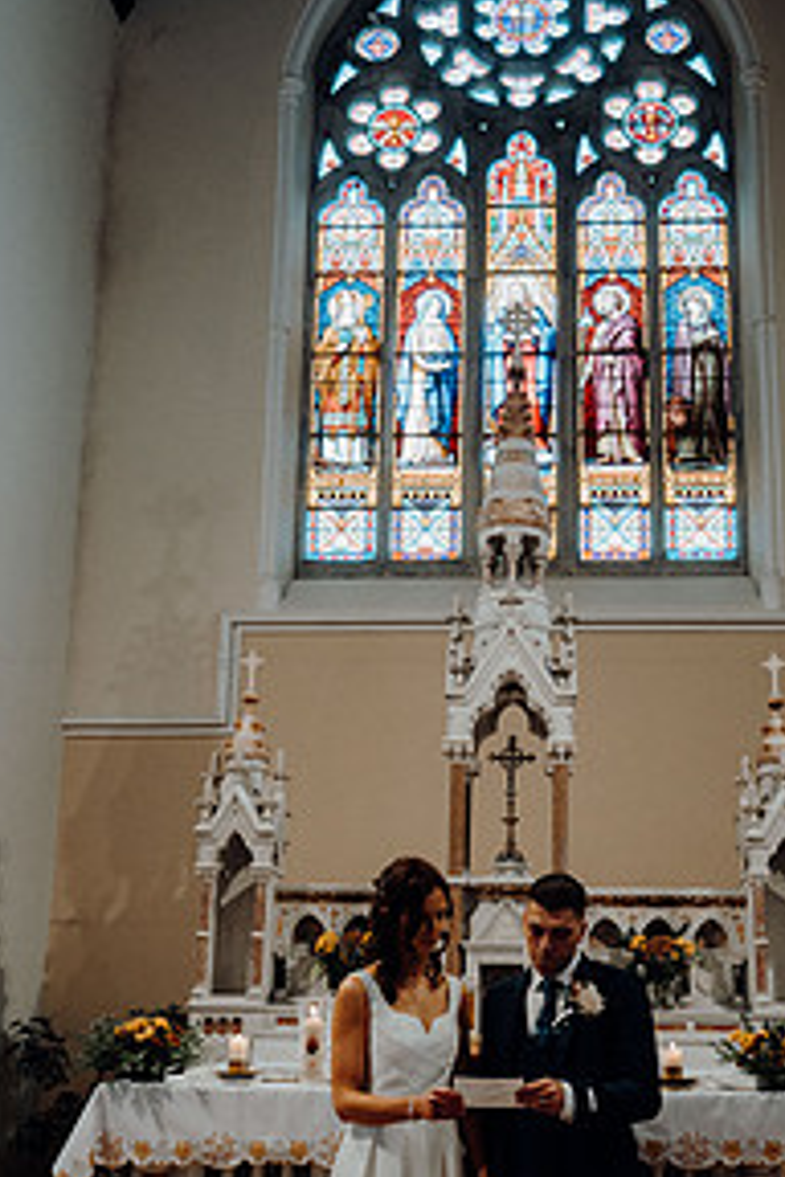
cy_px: 744
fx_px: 1276
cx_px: 499
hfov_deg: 34.0
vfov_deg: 49.0
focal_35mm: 39
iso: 1250
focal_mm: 25
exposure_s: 1/160
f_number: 3.5
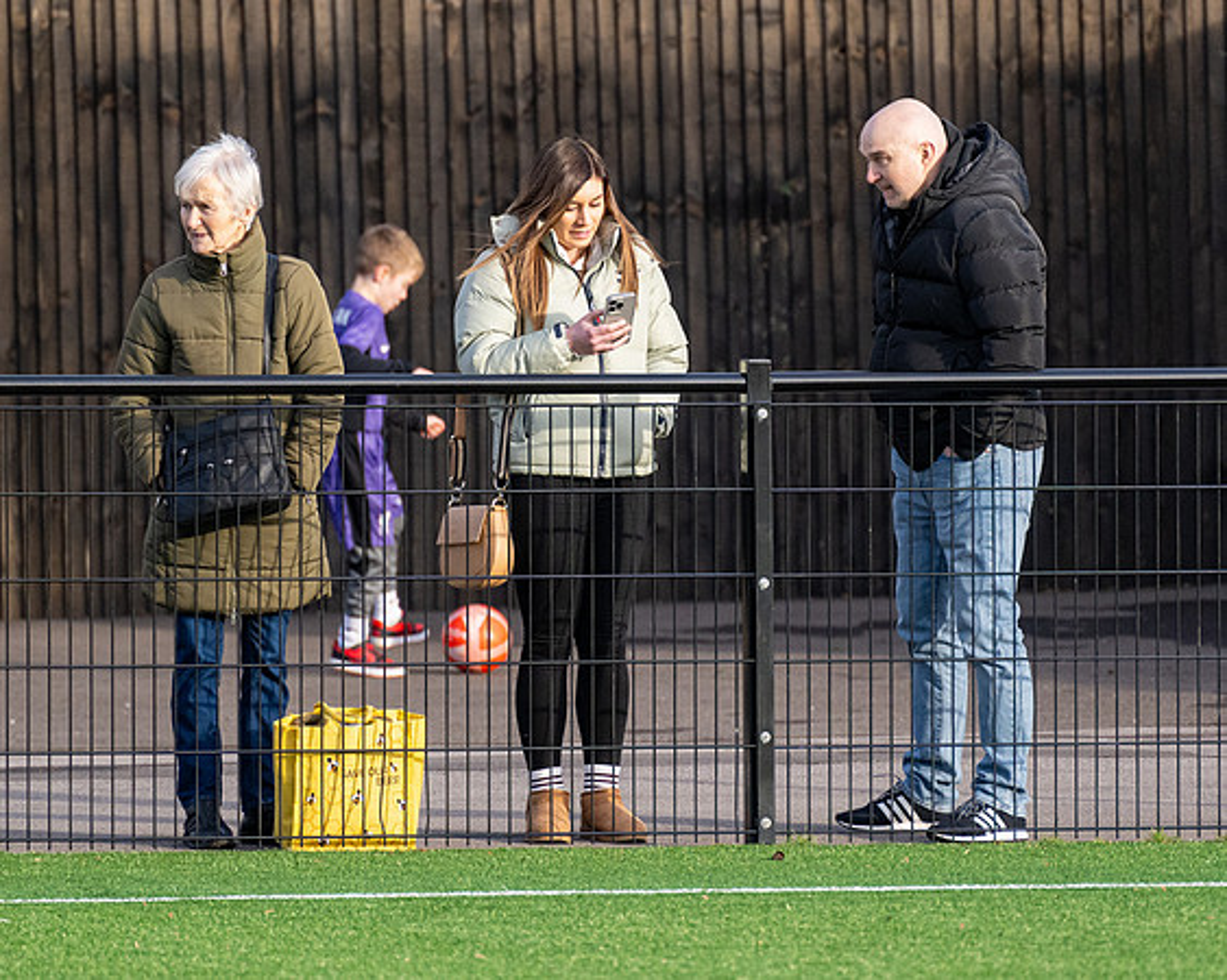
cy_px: 477
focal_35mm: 554
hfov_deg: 3.5
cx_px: 773
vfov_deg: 2.8
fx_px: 20094
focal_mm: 280
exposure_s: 1/2500
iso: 800
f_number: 4
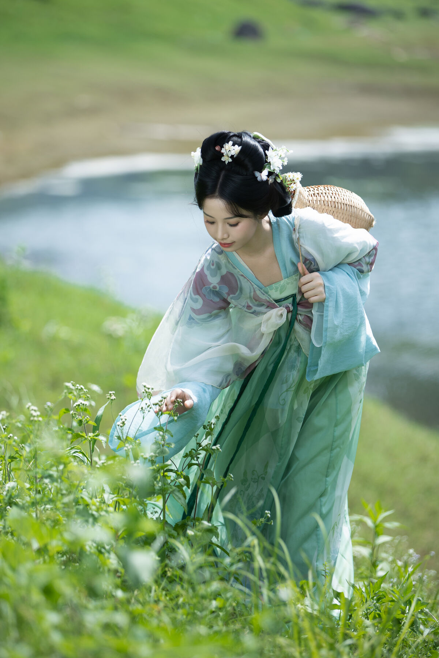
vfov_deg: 14.4
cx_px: 220
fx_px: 2597
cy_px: 329
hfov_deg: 9.7
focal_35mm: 142
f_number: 2.8
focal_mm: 142
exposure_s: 1/1250
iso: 100
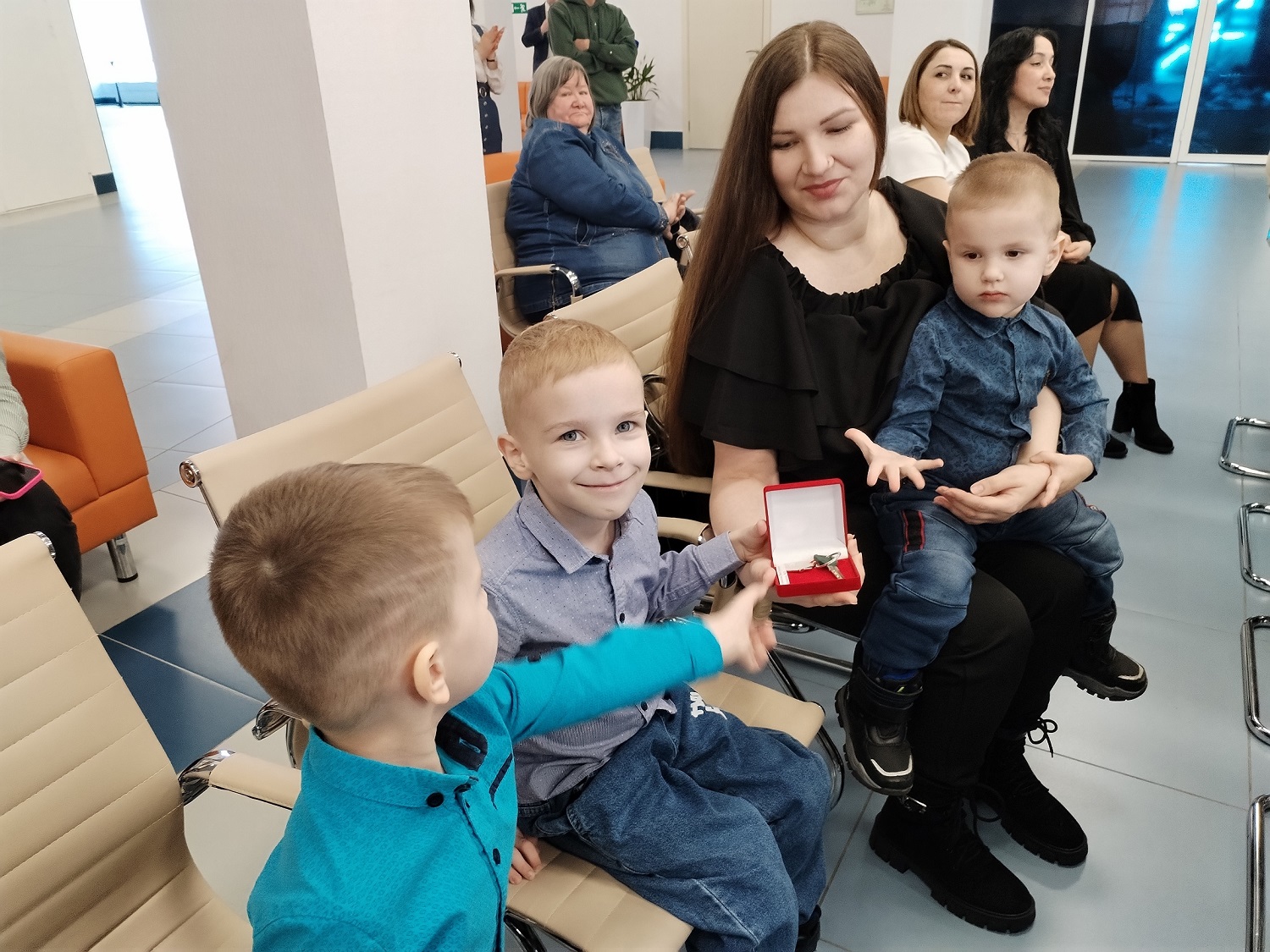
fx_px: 1064
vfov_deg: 48.2
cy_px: 476
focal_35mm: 29
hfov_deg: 61.7
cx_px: 635
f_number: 1.8
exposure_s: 1/33.3
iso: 548
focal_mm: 4.75
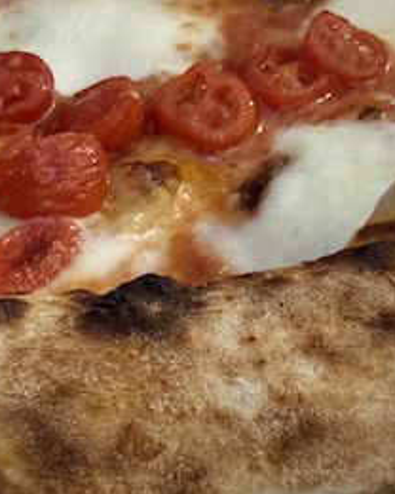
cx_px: 74
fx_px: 1184
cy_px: 92
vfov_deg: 23.2
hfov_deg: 18.8
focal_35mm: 81
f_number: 2.2
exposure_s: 1/50
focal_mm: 2.22
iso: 640
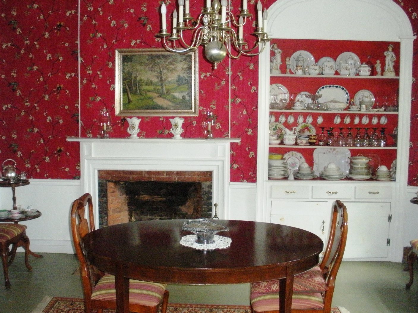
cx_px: 187
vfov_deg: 34.3
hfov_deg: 44.7
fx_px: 507
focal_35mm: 42
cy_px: 147
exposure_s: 1/30
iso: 509
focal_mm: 6.3
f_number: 3.5
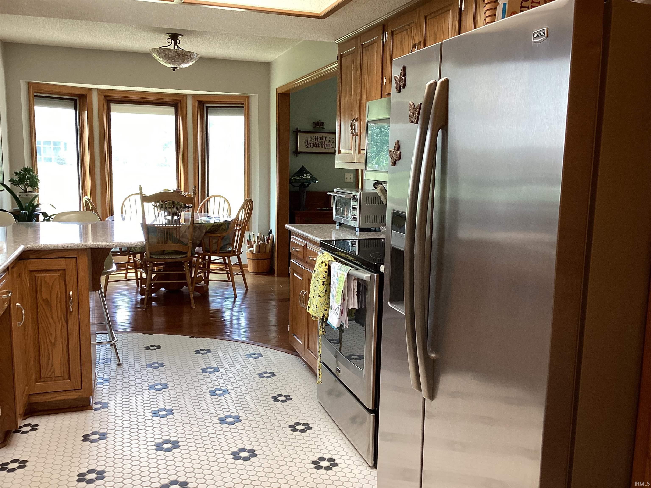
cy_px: 244
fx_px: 583
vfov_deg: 45.4
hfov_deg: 58.4
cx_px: 326
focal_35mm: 31
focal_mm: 3.3
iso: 64
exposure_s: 1/50
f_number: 2.4
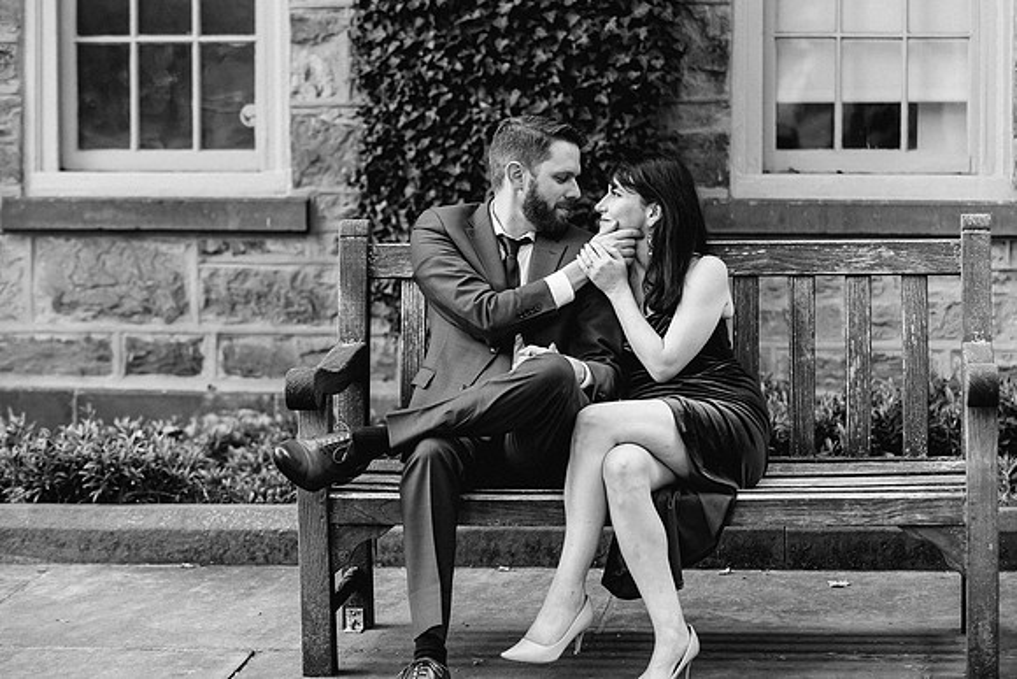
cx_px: 506
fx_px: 2804
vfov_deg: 13.8
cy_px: 325
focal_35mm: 99
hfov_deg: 20.6
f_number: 3.2
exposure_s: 1/400
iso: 800
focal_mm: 90
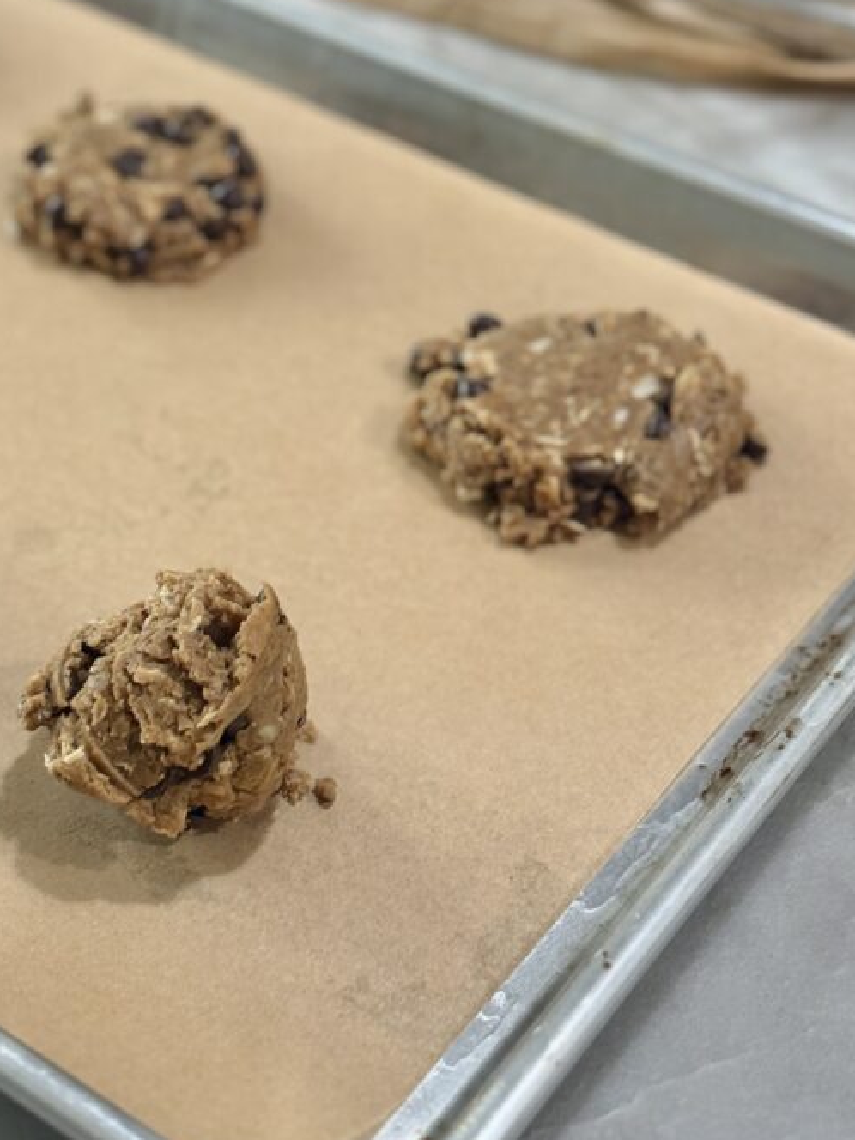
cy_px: 414
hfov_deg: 19.8
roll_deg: -1.8
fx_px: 2437
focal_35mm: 74
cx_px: 292
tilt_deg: -38.2
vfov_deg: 26.2
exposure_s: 1/40
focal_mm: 6.76
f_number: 1.78
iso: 250
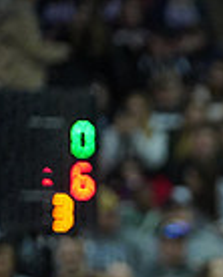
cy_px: 322
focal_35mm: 405
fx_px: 3330
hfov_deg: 3.8
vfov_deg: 4.8
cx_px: 575
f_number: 2.8
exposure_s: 1/1250
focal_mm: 103
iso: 6400
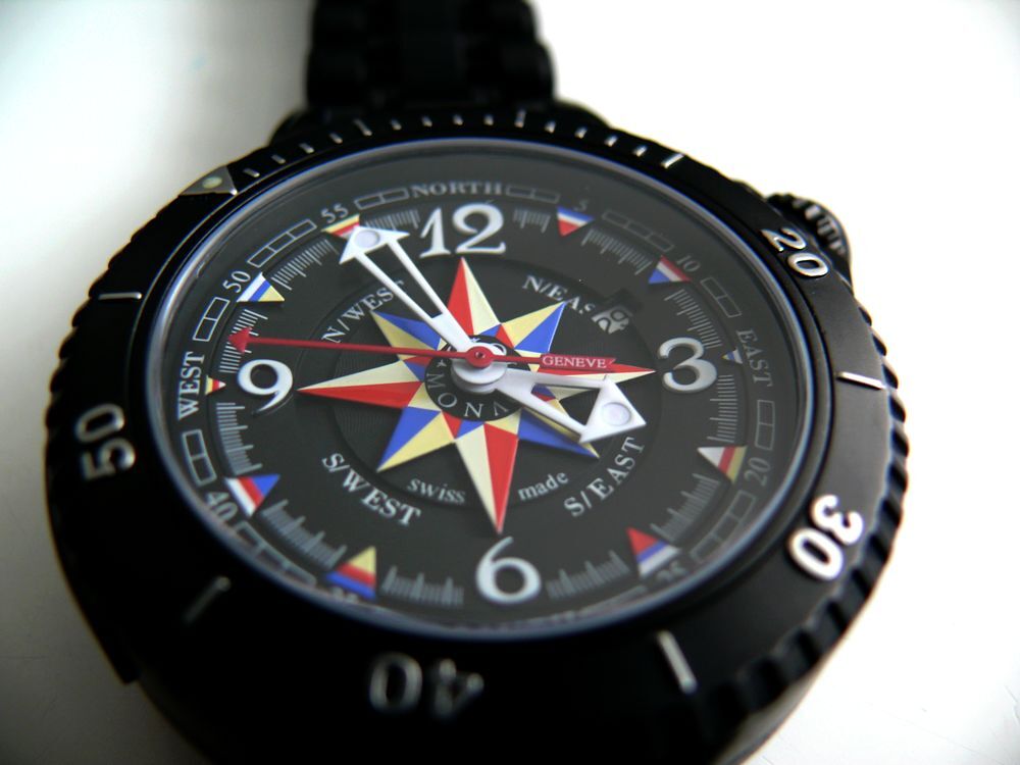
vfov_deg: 40.7
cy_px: 382
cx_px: 510
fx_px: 1031
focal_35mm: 35
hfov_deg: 52.6
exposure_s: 1/40
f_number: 2.8
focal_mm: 7.4
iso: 100
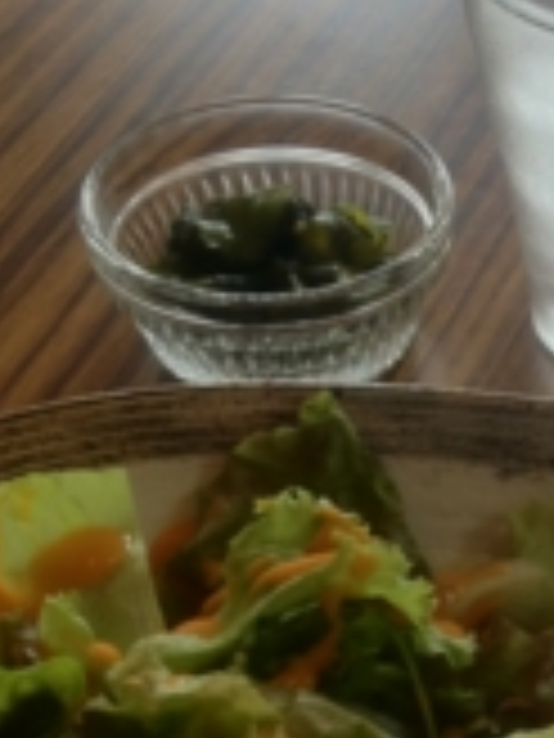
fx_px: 2049
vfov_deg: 20.0
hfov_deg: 14.8
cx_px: 712
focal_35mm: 96
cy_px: 666
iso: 64
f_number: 2.4
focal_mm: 4.28
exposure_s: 1/60
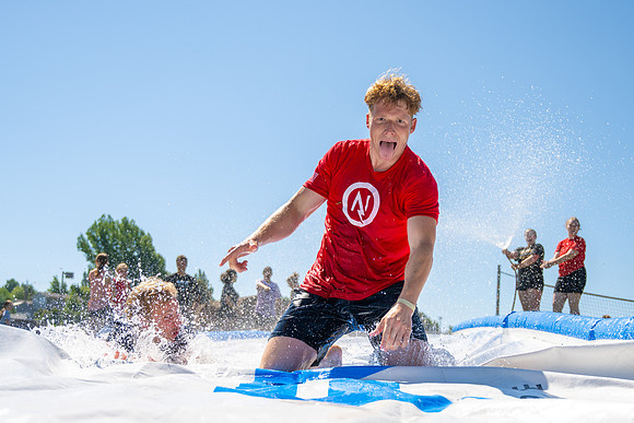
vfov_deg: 24.0
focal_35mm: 56
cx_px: 374
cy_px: 201
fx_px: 994
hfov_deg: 35.3
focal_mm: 39
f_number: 4
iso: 100
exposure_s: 1/1250
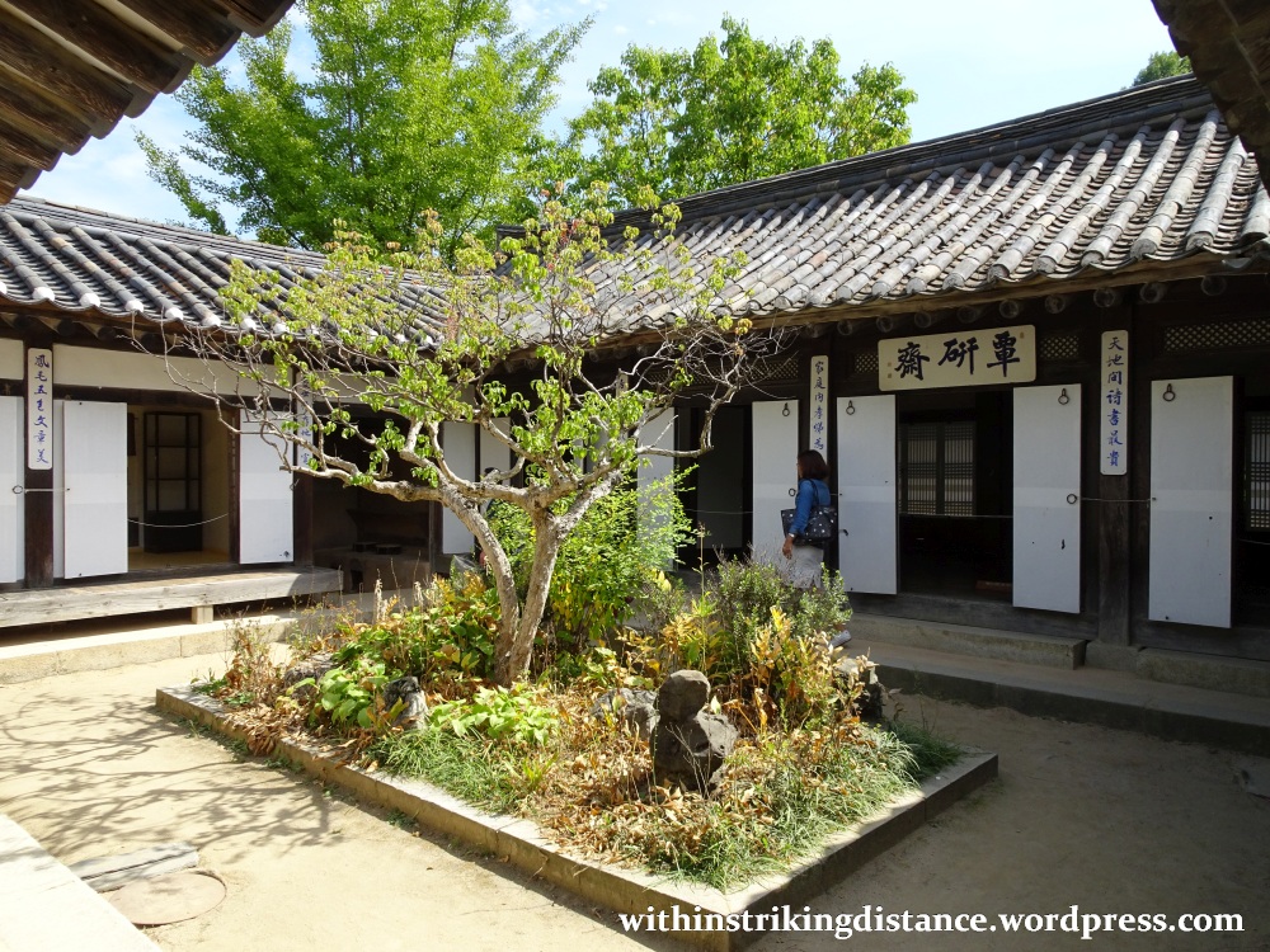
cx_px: 635
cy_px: 476
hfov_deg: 71.6
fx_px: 881
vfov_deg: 56.8
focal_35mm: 24
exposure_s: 1/400
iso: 80
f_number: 3.5
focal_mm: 4.1
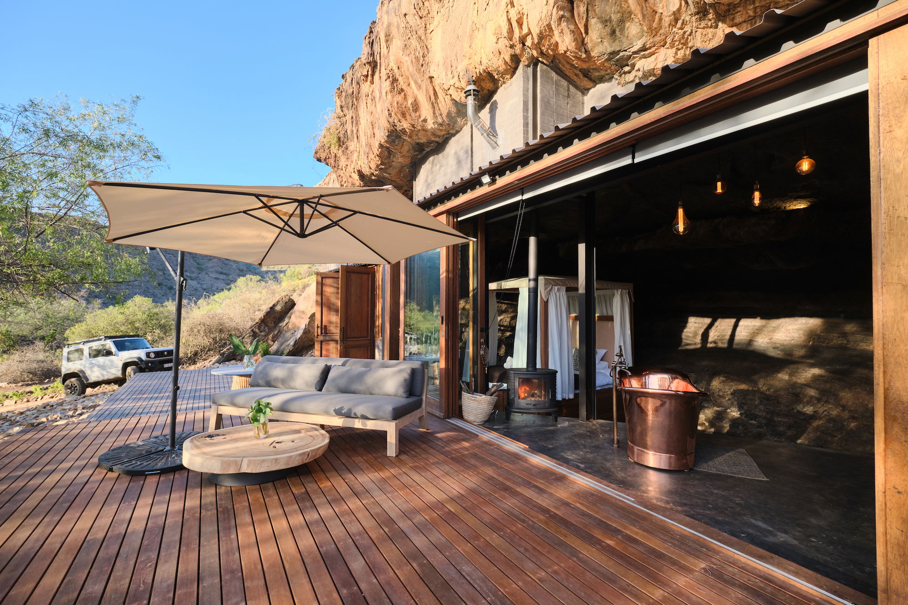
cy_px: 302
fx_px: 378
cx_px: 454
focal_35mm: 15
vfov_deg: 77.3
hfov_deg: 100.4
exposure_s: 1/500
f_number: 4
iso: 640
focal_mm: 10
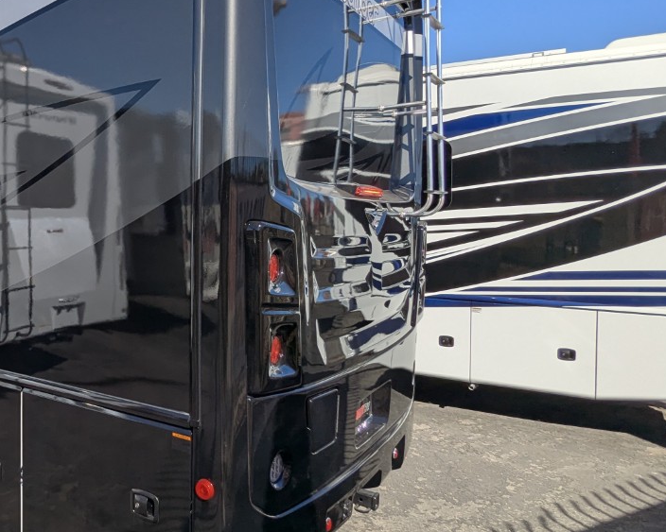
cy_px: 227
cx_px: 68
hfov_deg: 50.7
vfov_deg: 47.0
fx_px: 611
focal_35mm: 31
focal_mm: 2.35
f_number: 2.2
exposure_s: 1/2020
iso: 49
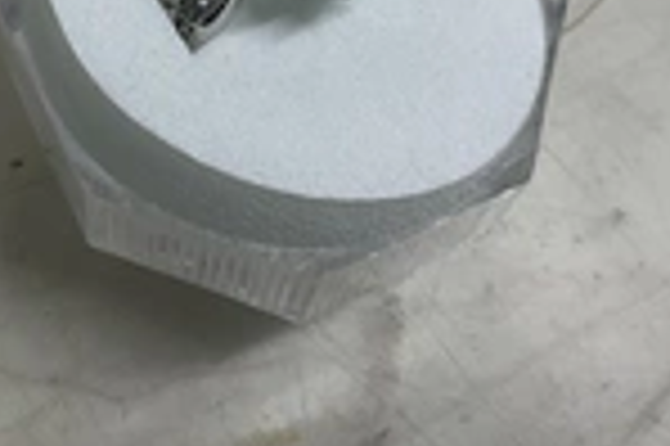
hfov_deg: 24.7
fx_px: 1506
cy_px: -189
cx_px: 135
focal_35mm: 81
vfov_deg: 15.7
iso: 40
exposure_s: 1/120
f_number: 1.8
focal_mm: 3
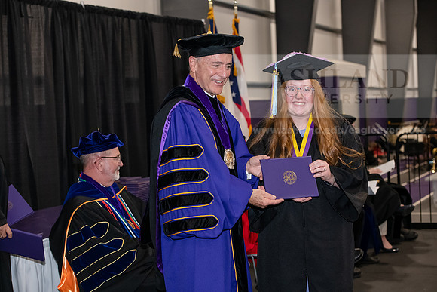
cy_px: 146
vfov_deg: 19.5
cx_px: 218
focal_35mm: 70
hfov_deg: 28.8
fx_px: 850
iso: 2500
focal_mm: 70
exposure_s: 1/200
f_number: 5
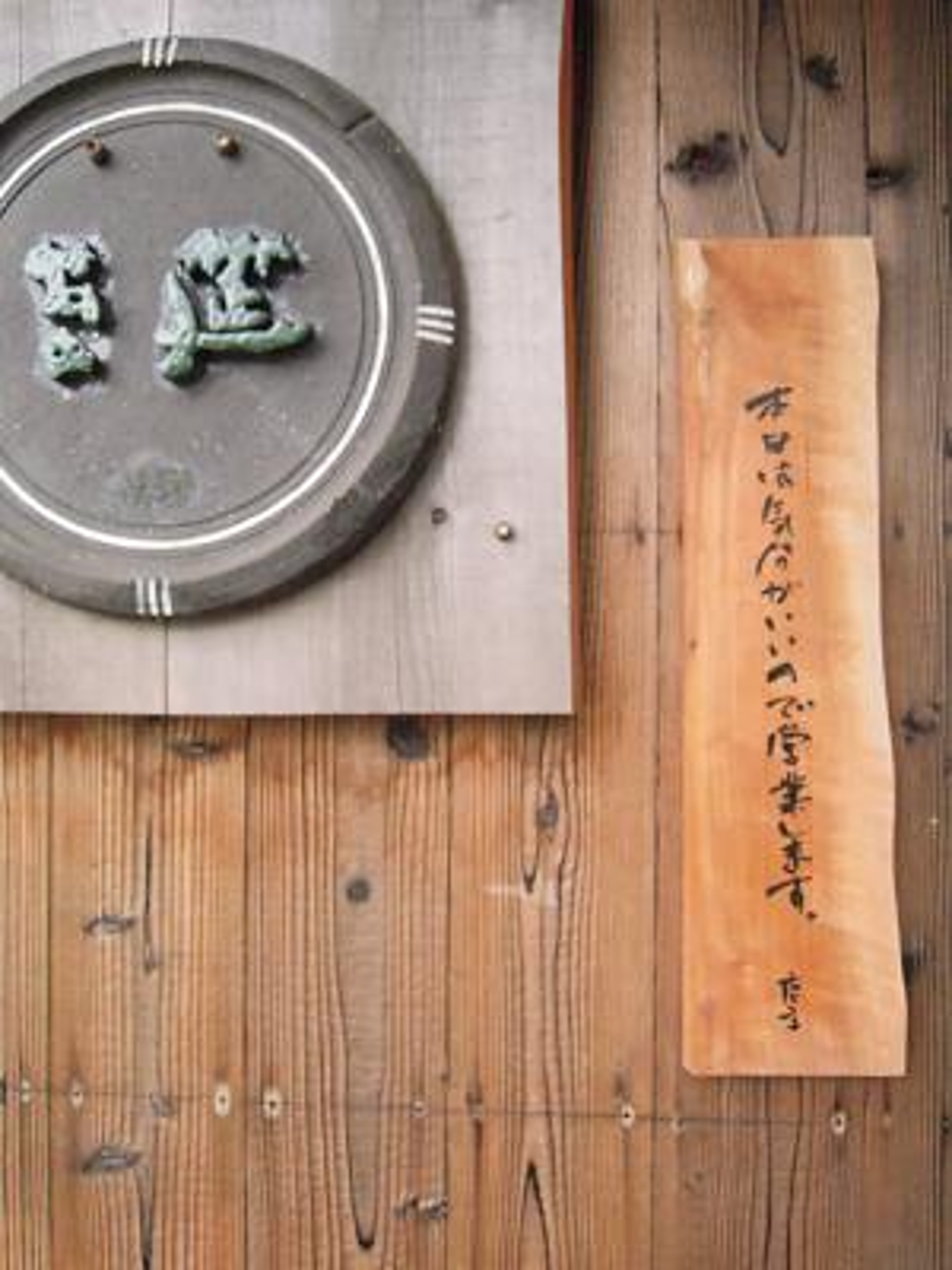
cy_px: 635
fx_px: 880
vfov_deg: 71.6
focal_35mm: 24
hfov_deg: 56.8
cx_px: 476
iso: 1600
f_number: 1.8
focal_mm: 4.3
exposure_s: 1/320
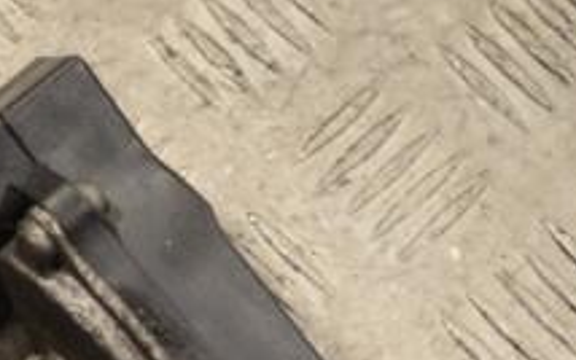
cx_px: 3
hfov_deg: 14.1
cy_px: 492
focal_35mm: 146
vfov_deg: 8.8
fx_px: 2293
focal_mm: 34
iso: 125
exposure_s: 1/30
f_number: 5
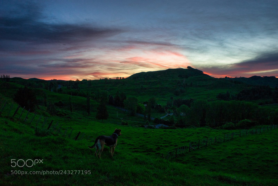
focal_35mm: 28
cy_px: 93
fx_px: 216
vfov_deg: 46.5
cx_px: 139
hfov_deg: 65.4
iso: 800
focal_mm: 28
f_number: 9
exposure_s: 1/50
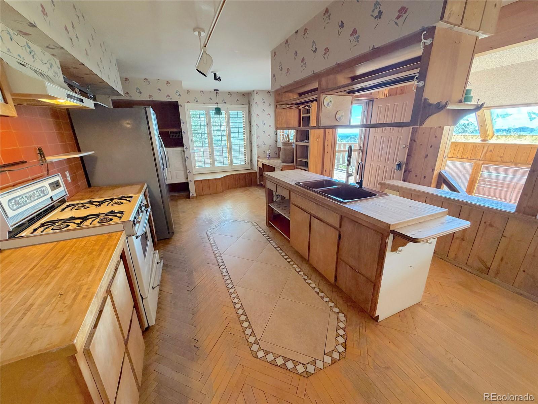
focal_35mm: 14
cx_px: 269
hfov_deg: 102.1
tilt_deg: -18.2
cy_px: 202
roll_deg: +0.7
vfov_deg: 85.7
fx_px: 218
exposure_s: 1/63
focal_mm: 2.22
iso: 320
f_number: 2.2
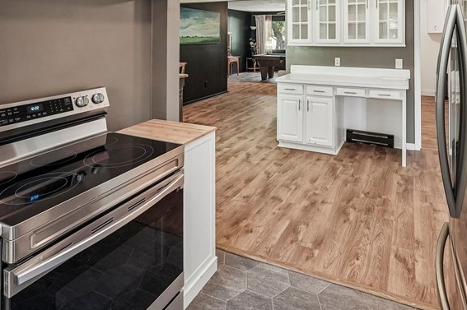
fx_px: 298
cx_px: 287
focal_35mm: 23
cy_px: 26
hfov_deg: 75.0
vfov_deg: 48.6
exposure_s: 1/6
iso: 400
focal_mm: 12
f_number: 8
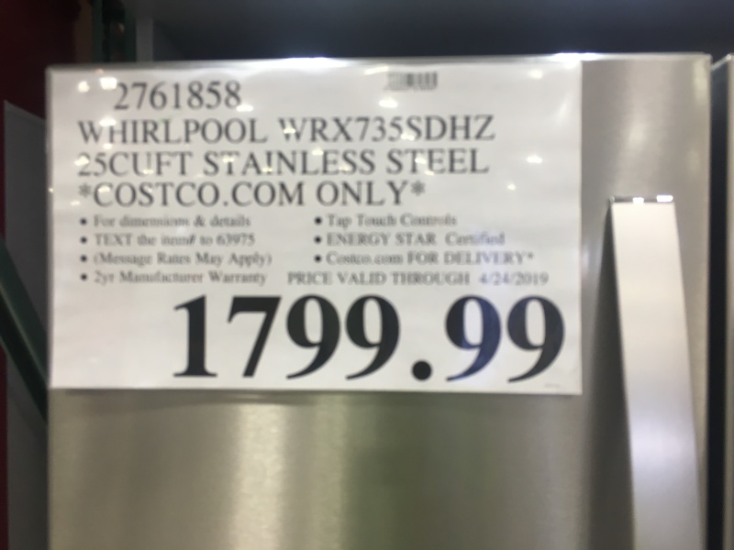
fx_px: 615
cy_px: 275
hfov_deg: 61.7
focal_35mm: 29
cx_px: 367
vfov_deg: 48.2
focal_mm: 4.15
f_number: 2.2
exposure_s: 1/30
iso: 50
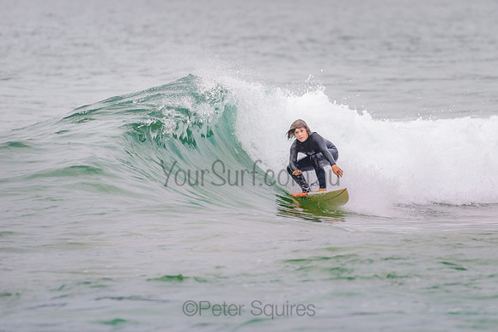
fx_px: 8481
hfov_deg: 3.4
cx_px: 305
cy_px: 132
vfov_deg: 2.2
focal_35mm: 613
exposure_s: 1/800
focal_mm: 500
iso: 400
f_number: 5.6
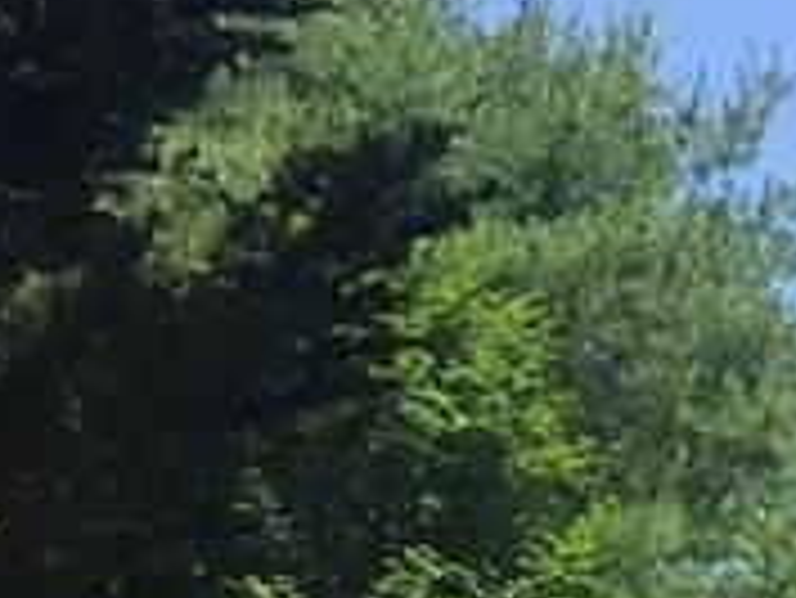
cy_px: 1079
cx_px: 1916
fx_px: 3866
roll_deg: -2.5
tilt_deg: +11.4
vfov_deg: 8.5
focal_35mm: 168
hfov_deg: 10.2
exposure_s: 1/1099
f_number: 2.2
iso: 32
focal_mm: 4.15
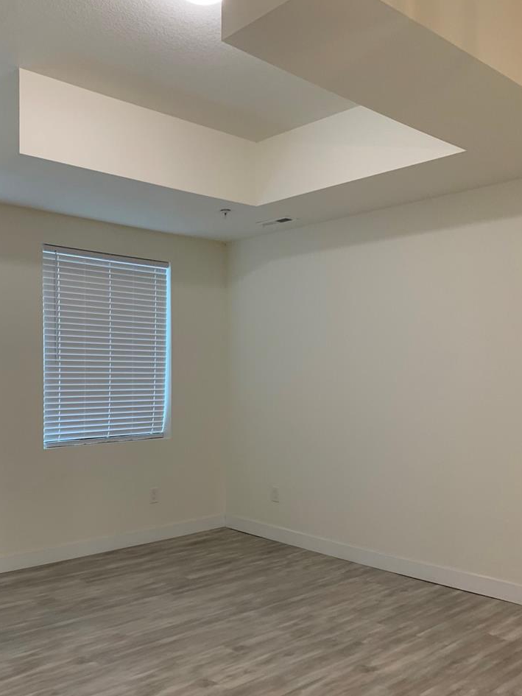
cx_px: 198
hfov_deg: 42.7
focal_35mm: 33
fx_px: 663
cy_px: 400
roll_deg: +0.5
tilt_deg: +1.7
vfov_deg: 55.1
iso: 100
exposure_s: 1/60
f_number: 1.8
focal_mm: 4.25
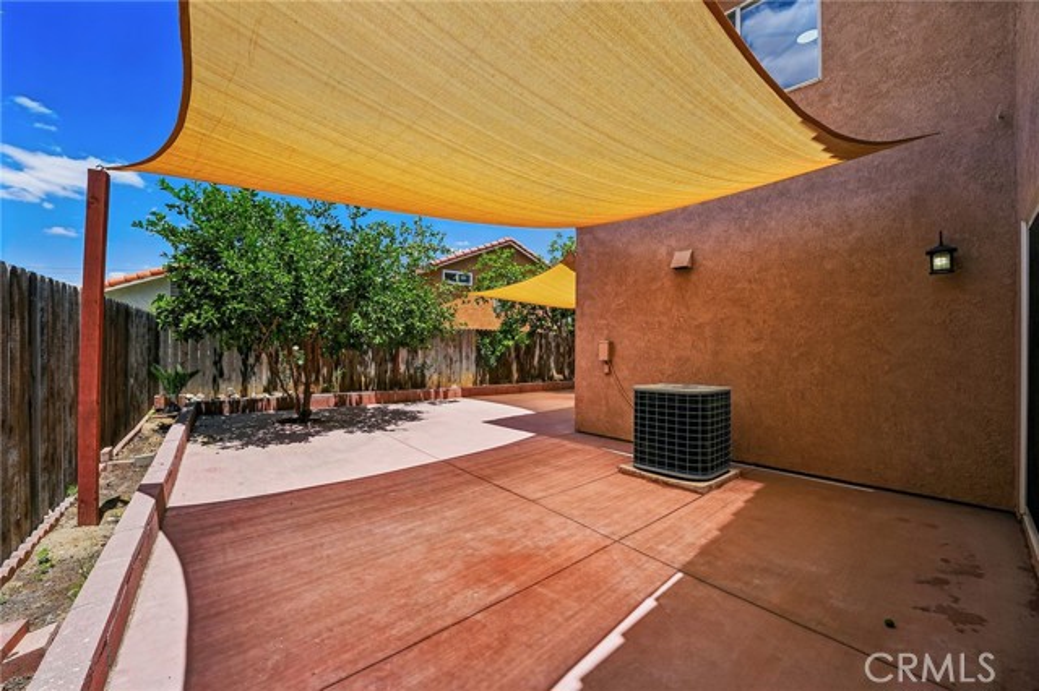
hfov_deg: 104.3
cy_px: 346
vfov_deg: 81.1
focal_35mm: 14
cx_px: 520
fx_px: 404
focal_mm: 14
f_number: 8
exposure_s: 1/640
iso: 125
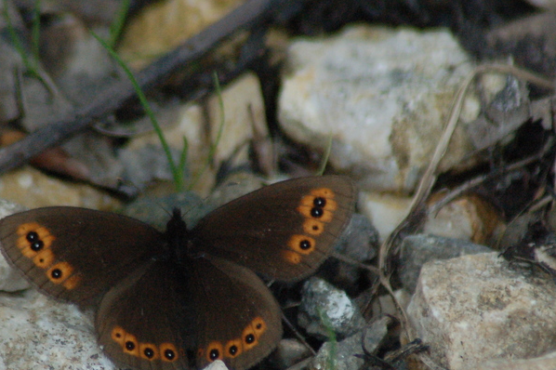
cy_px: 271
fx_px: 11175
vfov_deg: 1.9
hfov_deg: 2.8
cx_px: 175
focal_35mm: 724
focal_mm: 300
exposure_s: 1/3200
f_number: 7.1
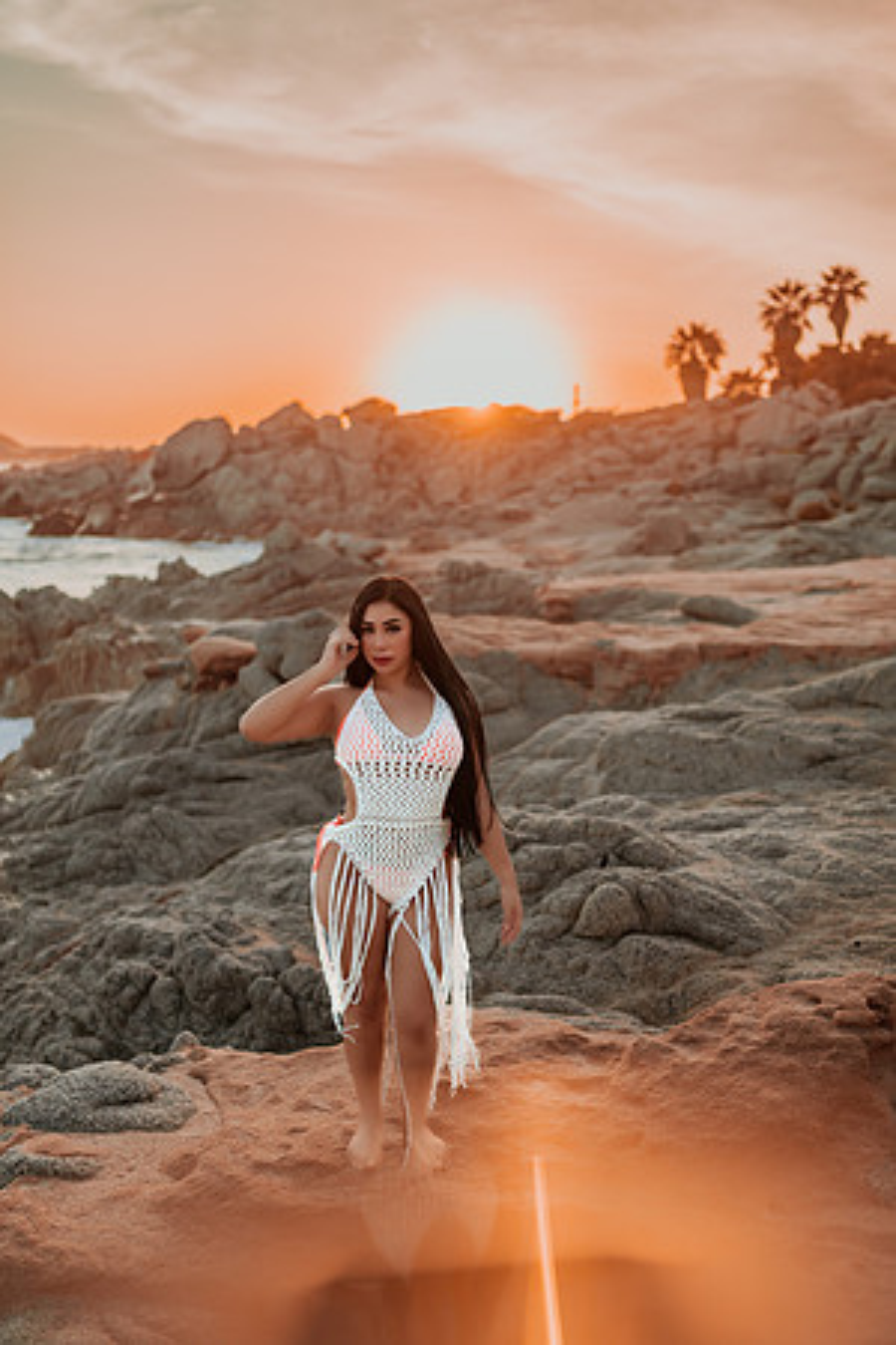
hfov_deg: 37.9
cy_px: 672
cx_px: 448
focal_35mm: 35
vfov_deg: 54.4
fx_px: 1307
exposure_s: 1/2500
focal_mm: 35
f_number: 1.8
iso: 100
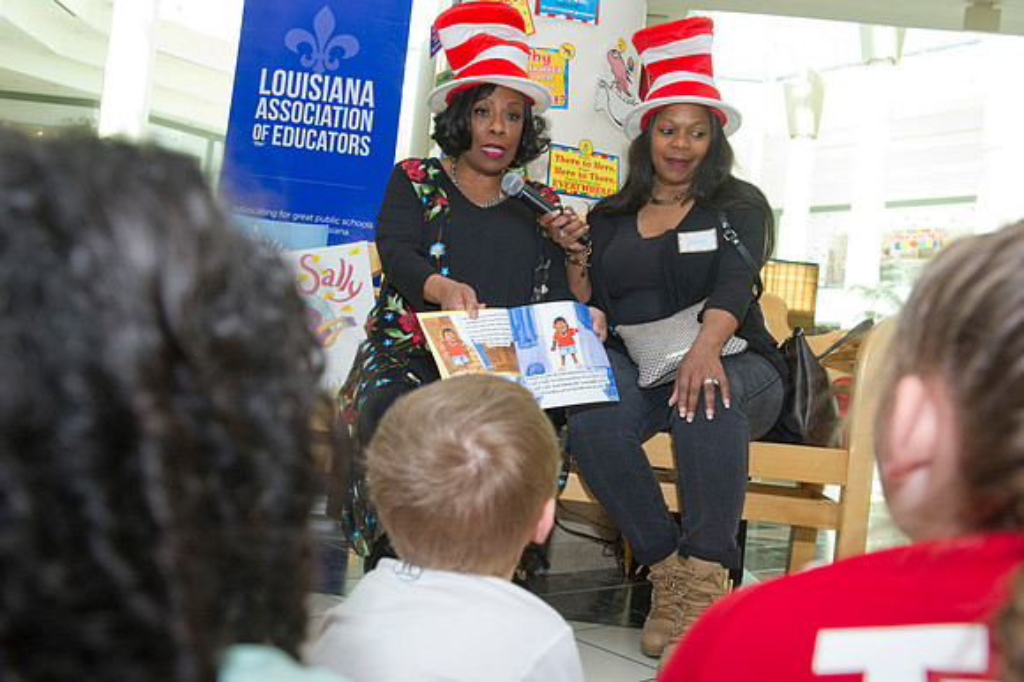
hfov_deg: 55.8
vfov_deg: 38.8
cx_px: 512
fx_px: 967
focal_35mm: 34
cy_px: 341
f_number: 5.6
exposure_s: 1/250
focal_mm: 34
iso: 1250
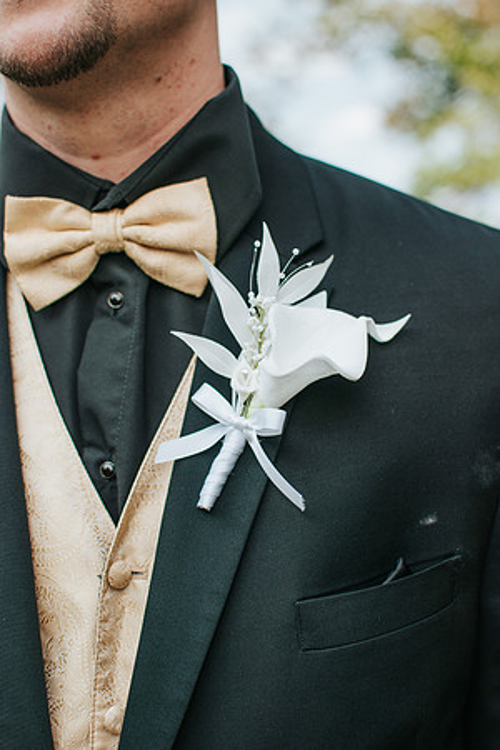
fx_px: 1094
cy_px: 375
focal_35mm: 52
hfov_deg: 25.8
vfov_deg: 37.9
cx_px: 250
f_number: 2.8
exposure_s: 1/1000
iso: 100
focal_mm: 35
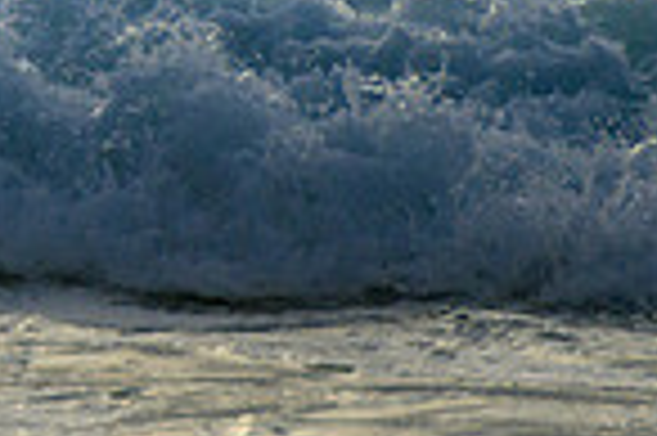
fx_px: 39904
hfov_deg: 0.9
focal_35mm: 2189
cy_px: -533
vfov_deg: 0.6
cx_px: -745
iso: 640
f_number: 5.6
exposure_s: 1/2000
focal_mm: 400
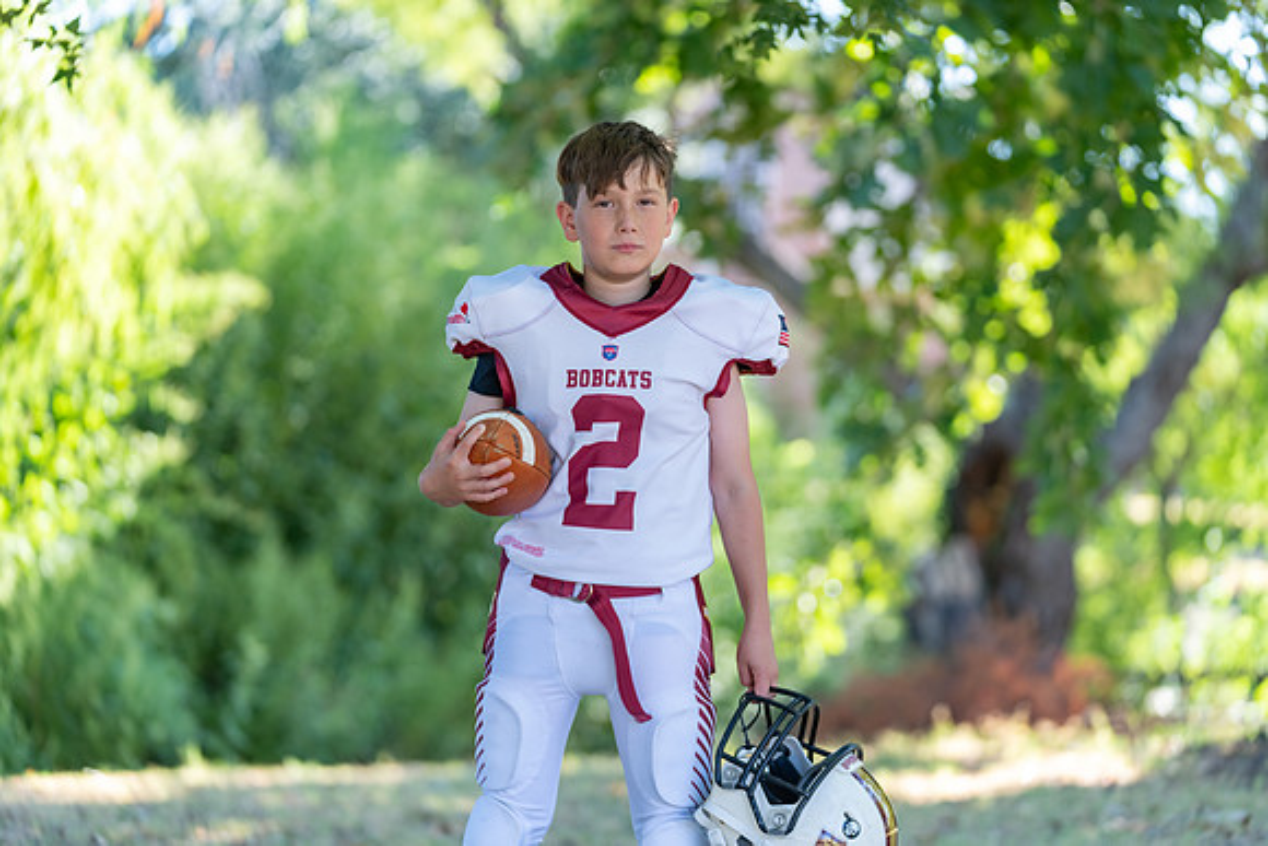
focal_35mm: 119
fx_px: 4192
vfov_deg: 11.5
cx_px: 634
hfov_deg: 17.2
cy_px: 423
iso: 200
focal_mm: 119
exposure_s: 1/320
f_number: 2.8
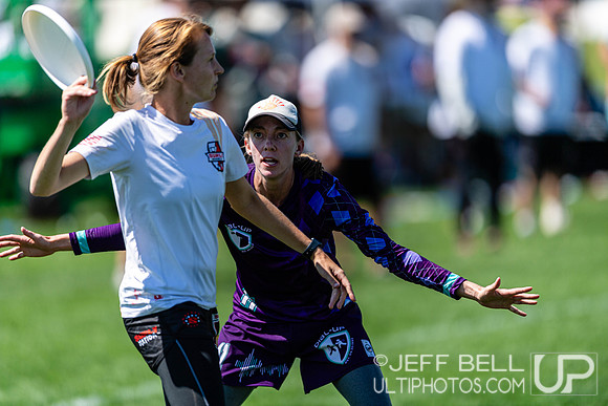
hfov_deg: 5.2
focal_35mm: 400
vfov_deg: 3.4
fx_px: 6757
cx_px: 304
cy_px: 203
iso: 100
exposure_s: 1/2500
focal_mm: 400
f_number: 2.8
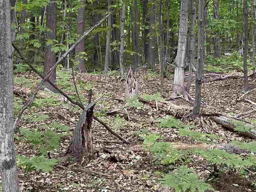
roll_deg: -0.7
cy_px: -22
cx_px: 54
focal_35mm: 80
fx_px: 592
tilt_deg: +1.1
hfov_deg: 24.1
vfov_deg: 17.8
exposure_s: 1/121
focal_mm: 5.1
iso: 50
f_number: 1.6
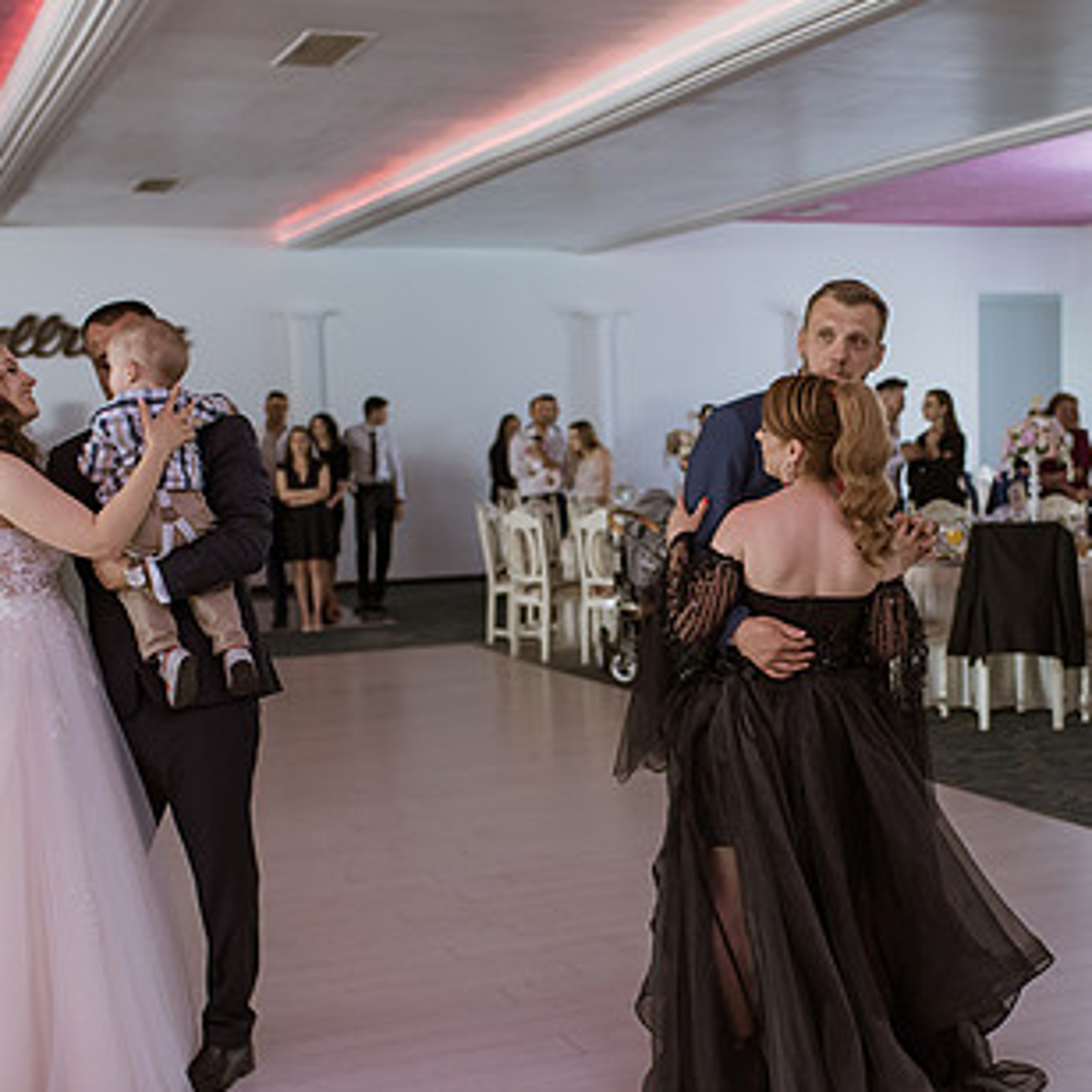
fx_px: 1999
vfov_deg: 30.5
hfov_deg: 30.4
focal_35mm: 56
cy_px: 658
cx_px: 702
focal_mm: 35
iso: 1250
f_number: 2.2
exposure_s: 1/200
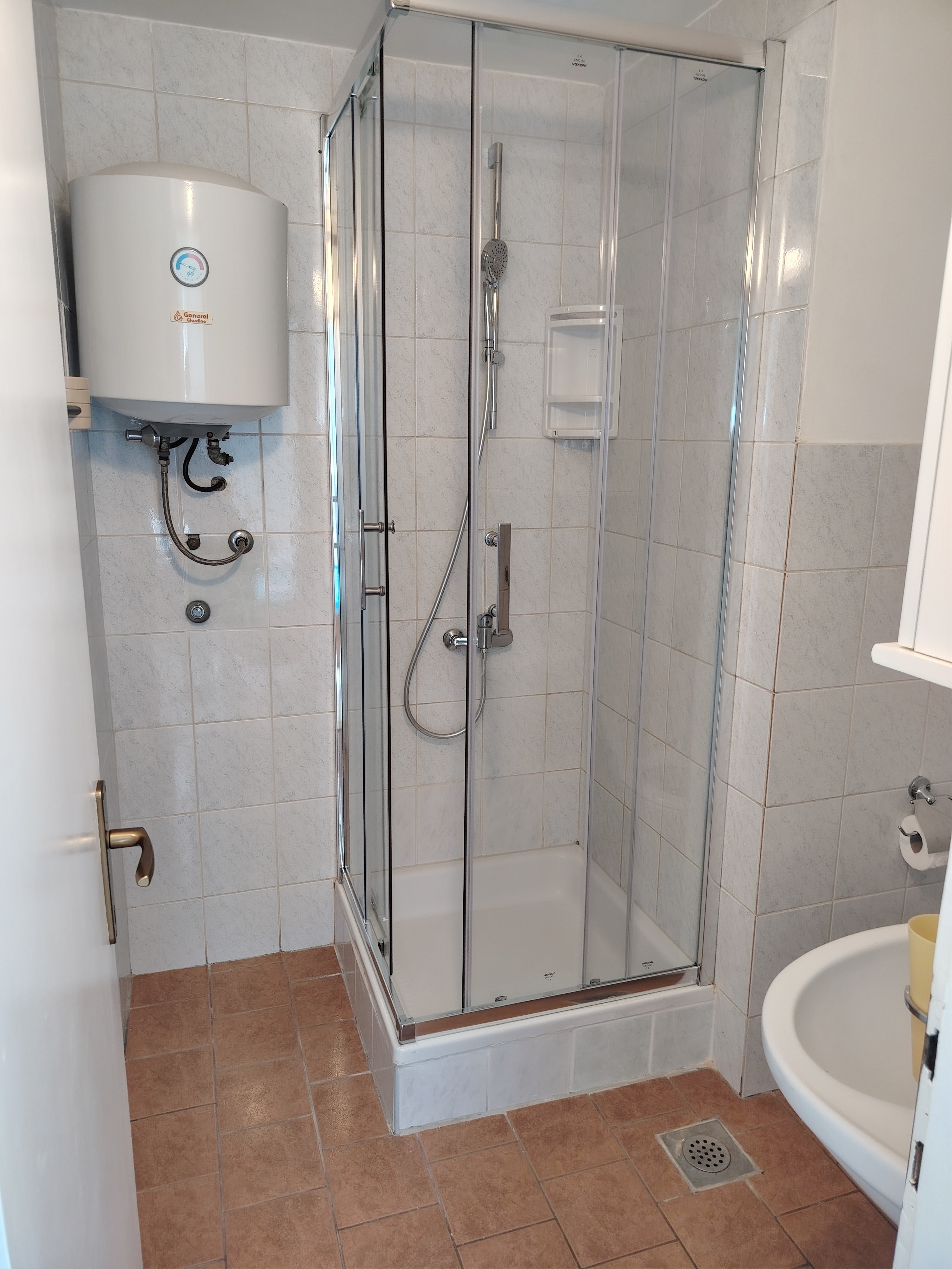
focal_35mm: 24
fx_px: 880
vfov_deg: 71.6
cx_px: 476
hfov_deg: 56.8
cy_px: 634
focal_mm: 5.25
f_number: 1.75
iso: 725
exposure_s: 1/33.3
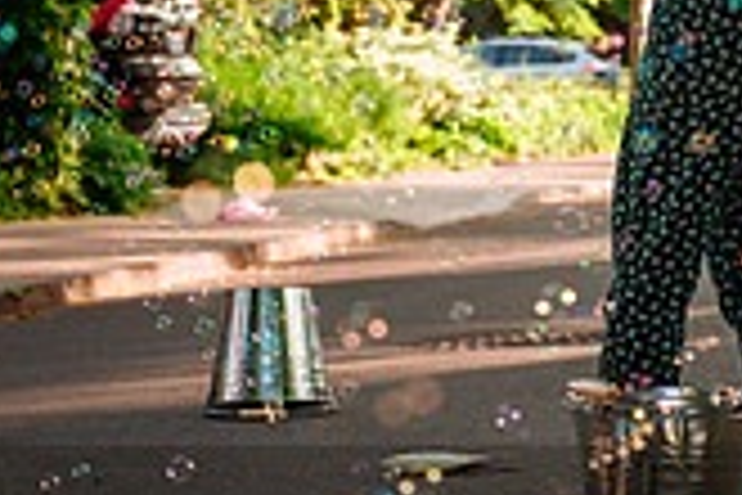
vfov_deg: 8.1
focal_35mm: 168
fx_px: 3462
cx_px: 477
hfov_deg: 12.2
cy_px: -20
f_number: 1.8
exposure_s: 1/1000
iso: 500
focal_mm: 30.4
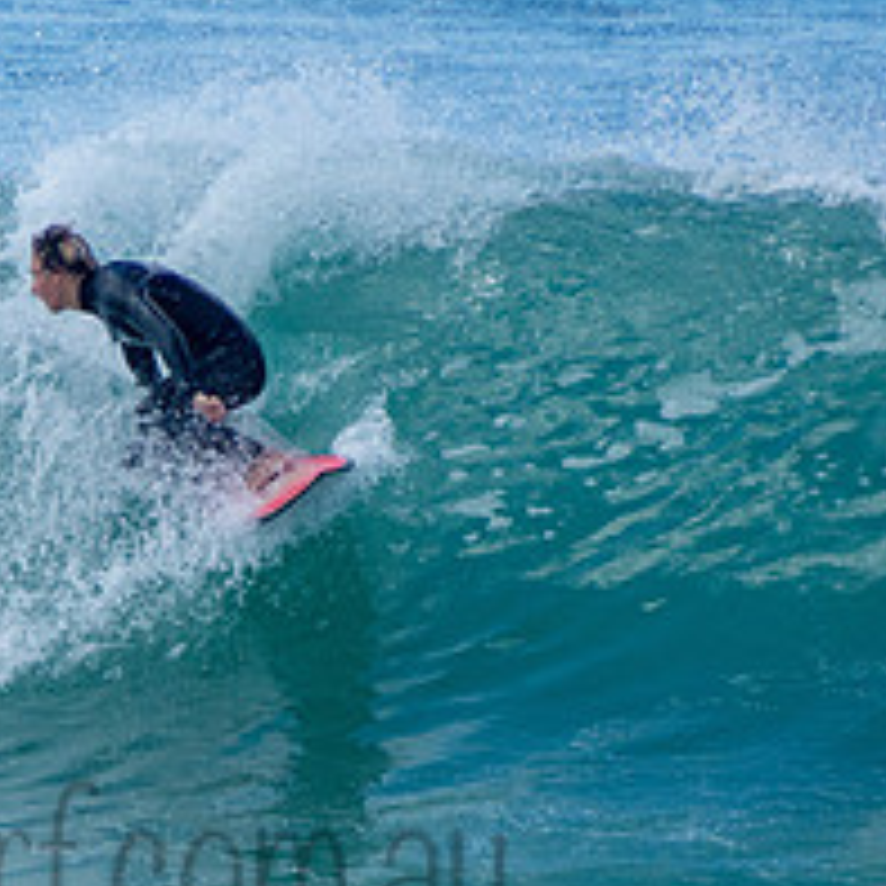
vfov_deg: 1.2
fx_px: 43494
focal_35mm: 1502
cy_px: 812
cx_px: 31
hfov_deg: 1.2
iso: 500
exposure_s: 1/2000
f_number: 5.6
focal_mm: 400
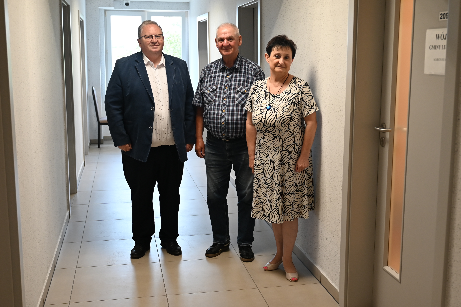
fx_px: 538
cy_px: 154
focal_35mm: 42
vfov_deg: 31.9
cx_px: 230
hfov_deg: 46.4
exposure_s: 1/160
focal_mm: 28
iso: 400
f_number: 2.8
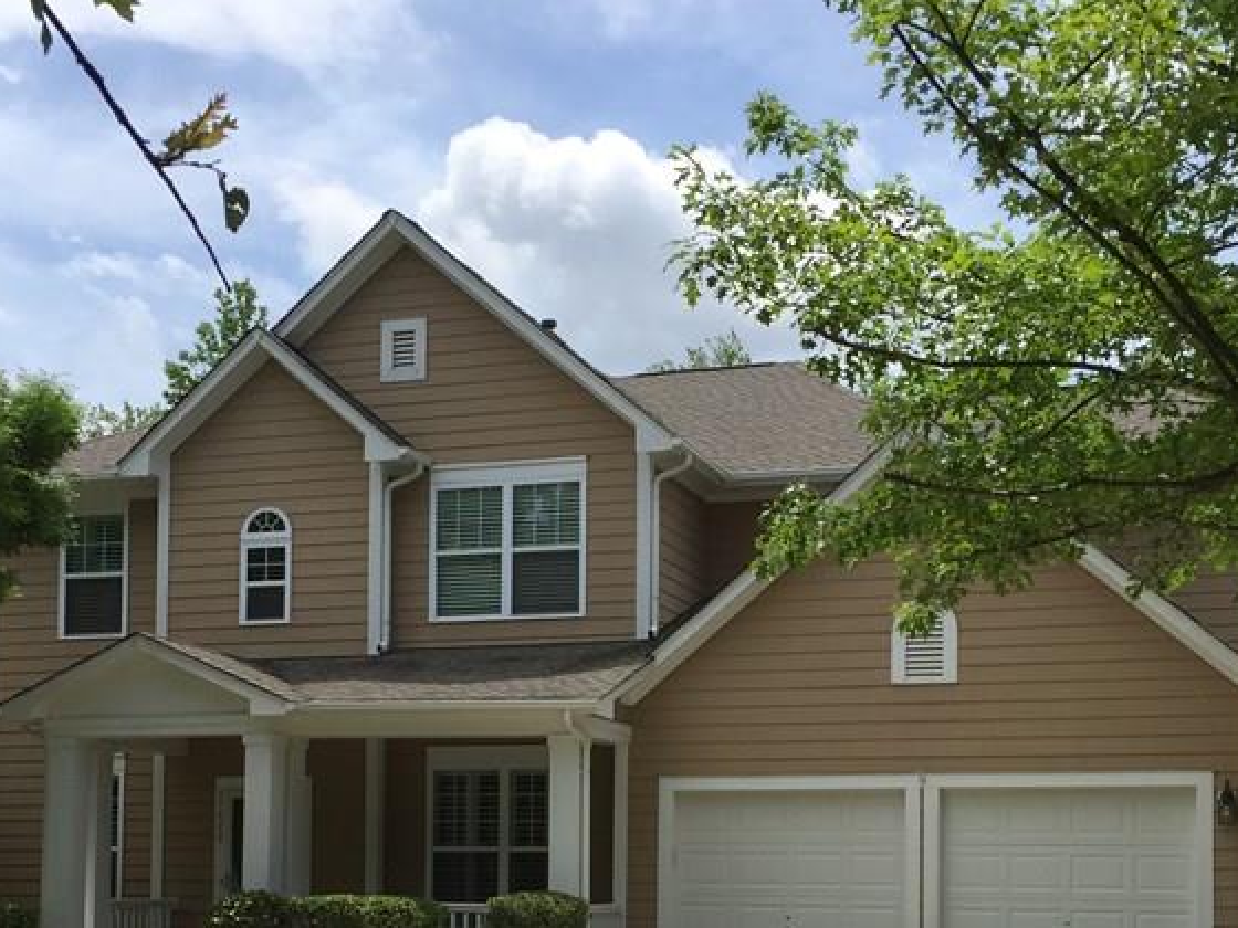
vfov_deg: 26.7
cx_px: 628
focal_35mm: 53
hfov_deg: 36.2
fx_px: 1895
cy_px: 809
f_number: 2.2
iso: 32
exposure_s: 1/2475
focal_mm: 4.15
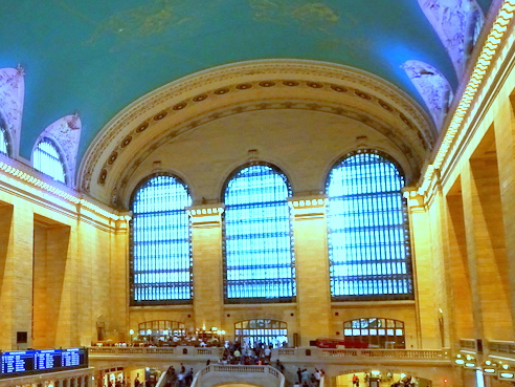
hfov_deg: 45.5
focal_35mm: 39
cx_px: 105
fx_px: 580
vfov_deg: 36.5
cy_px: 250
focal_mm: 4.1
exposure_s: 1/30
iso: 320
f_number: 3.5
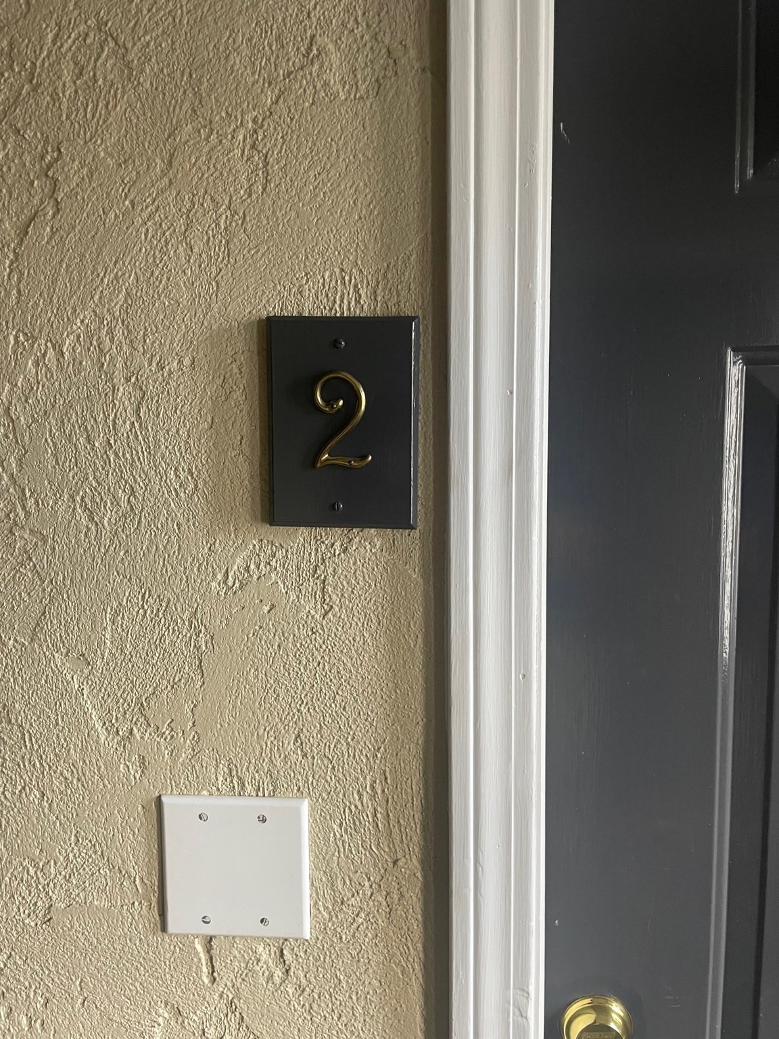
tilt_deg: -7.5
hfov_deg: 53.1
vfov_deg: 67.3
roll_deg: -0.8
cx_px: 390
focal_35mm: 26
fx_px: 780
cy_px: 520
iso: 160
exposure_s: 1/60
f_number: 1.6
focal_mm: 4.2
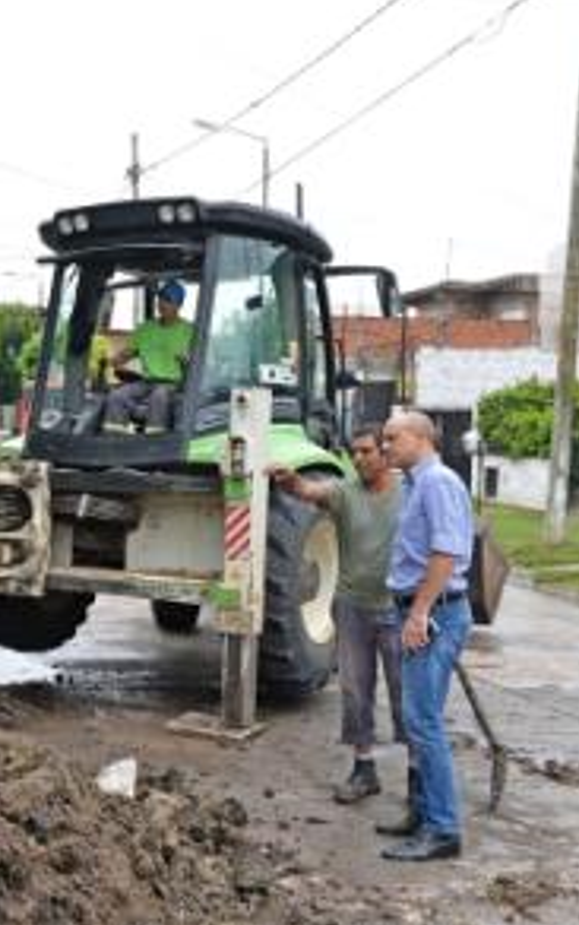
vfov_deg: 40.3
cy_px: 458
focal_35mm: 50
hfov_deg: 23.7
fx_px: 1260
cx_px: -104
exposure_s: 1/400
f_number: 10
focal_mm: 32
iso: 500
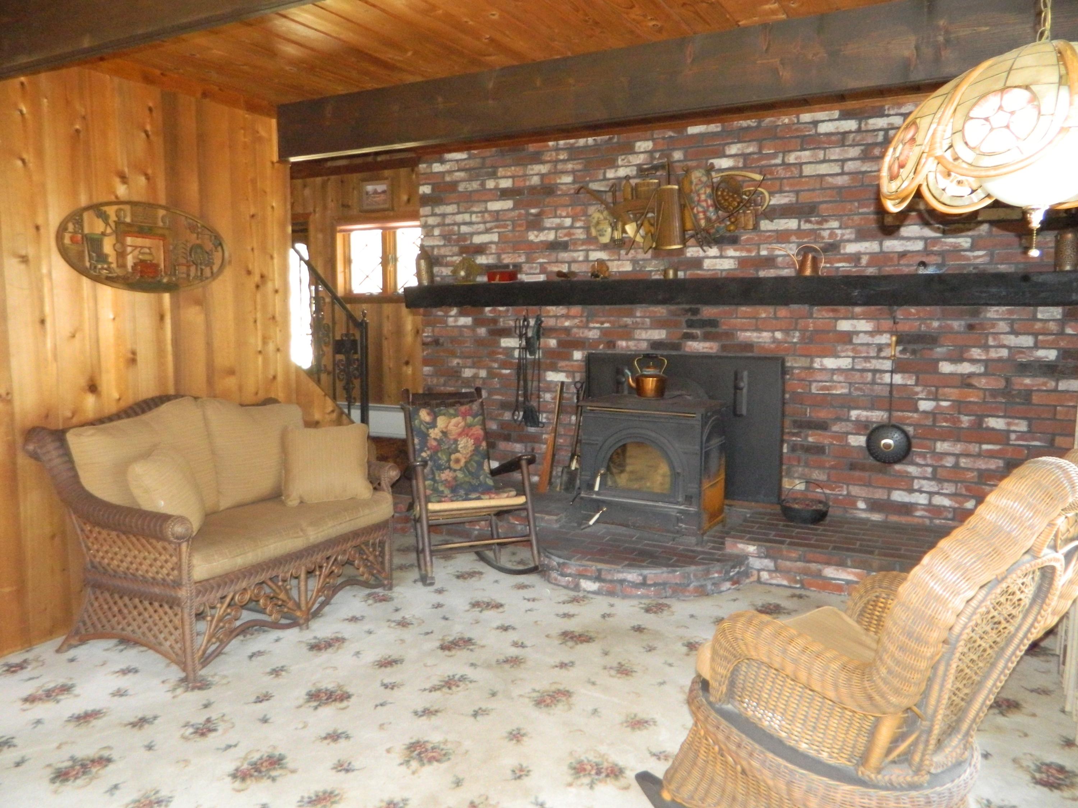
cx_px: 539
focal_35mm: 25
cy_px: 404
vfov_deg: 54.9
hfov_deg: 69.4
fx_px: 778
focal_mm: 4.5
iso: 450
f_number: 3.1
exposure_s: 1/30
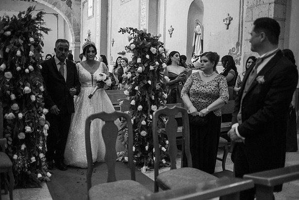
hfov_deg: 54.4
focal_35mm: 35
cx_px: 150
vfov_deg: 37.9
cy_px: 100
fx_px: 291
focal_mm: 35
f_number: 2
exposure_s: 1/320
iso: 1600
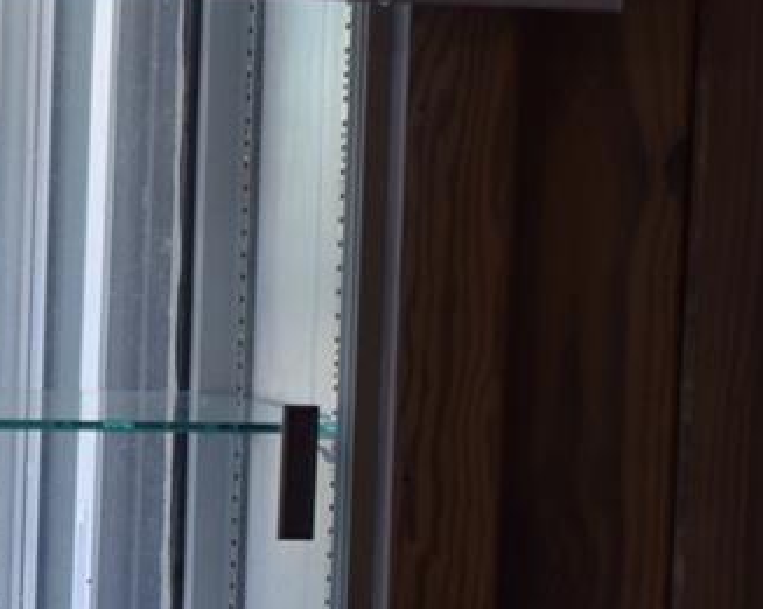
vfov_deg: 8.0
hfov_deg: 9.9
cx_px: -33
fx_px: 4354
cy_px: 623
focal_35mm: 193
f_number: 4.2
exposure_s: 1/80
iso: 400
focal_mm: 28
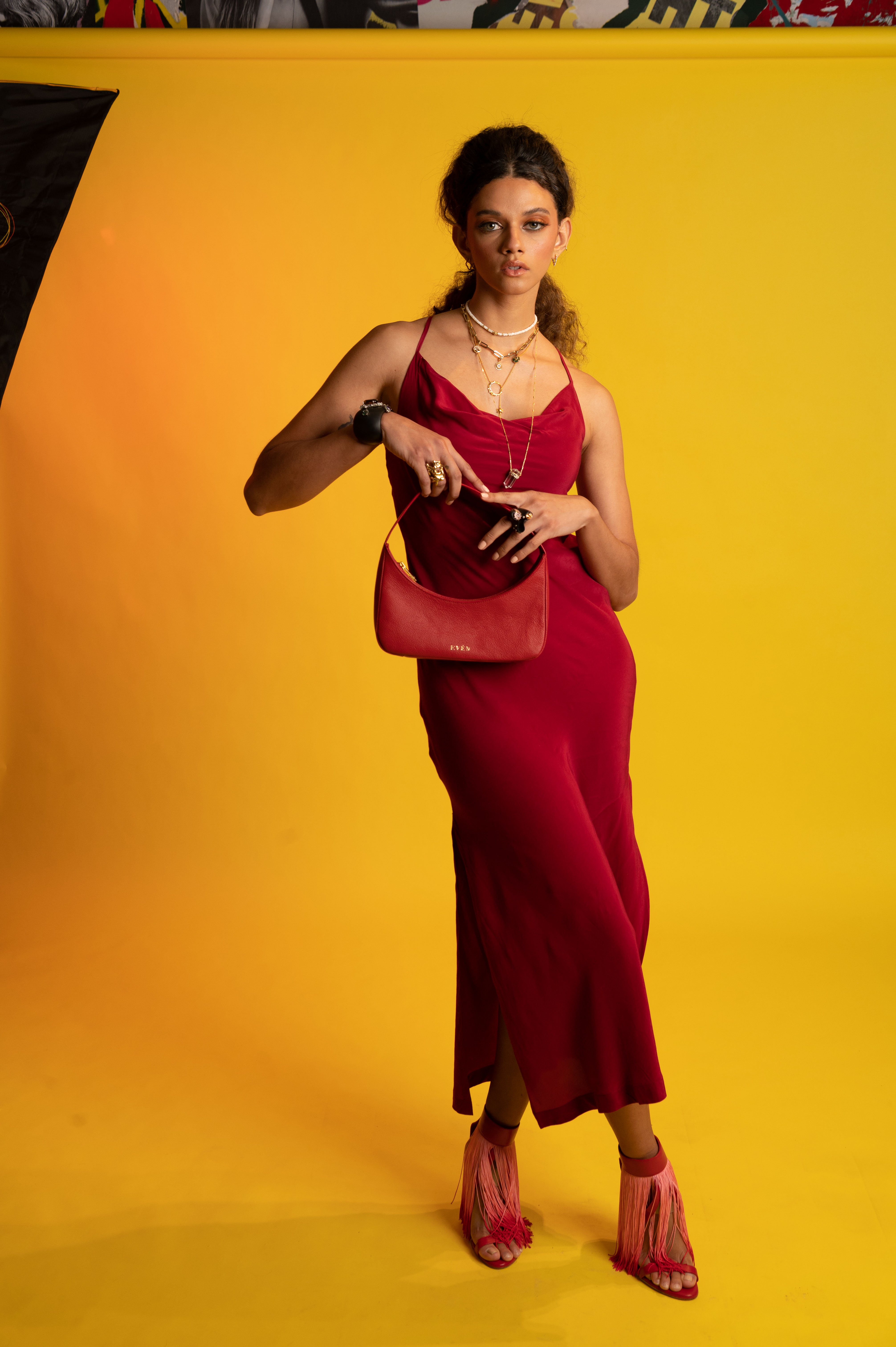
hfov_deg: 29.2
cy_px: 674
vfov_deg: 42.8
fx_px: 1720
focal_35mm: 46
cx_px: 448
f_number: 6.3
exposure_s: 1/125
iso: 500
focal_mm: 46
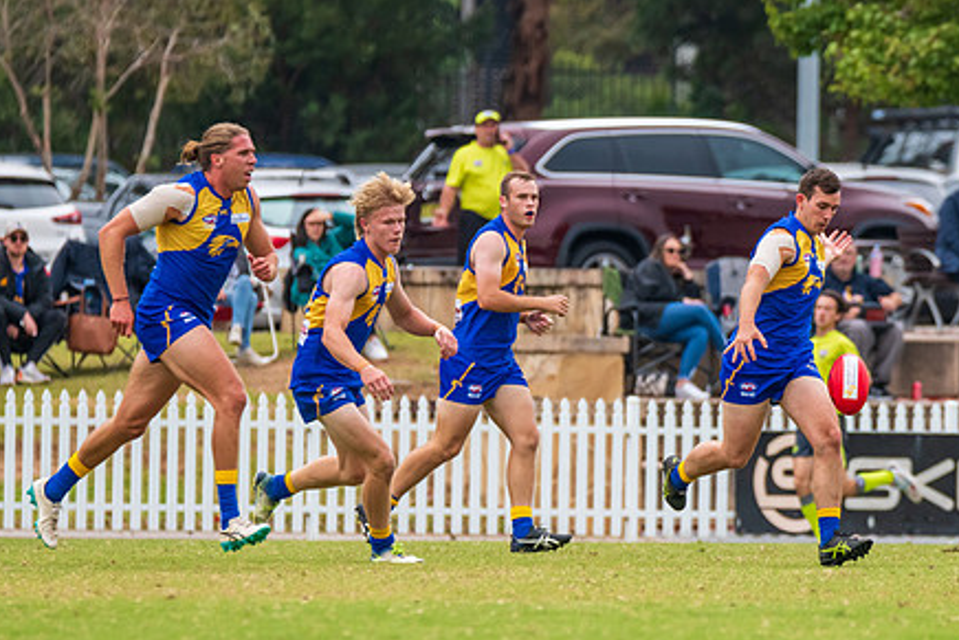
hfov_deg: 3.0
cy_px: 419
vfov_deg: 2.0
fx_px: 18119
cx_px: 731
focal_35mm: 680
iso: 1000
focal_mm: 400
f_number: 7.1
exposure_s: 1/1250
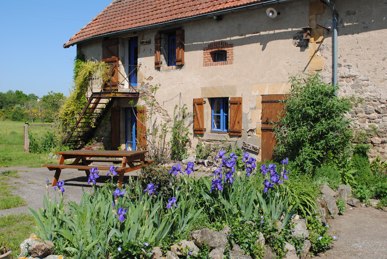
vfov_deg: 34.3
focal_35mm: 39
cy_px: 130
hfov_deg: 49.5
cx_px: 194
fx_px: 420
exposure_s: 1/250
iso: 100
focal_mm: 26
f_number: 8
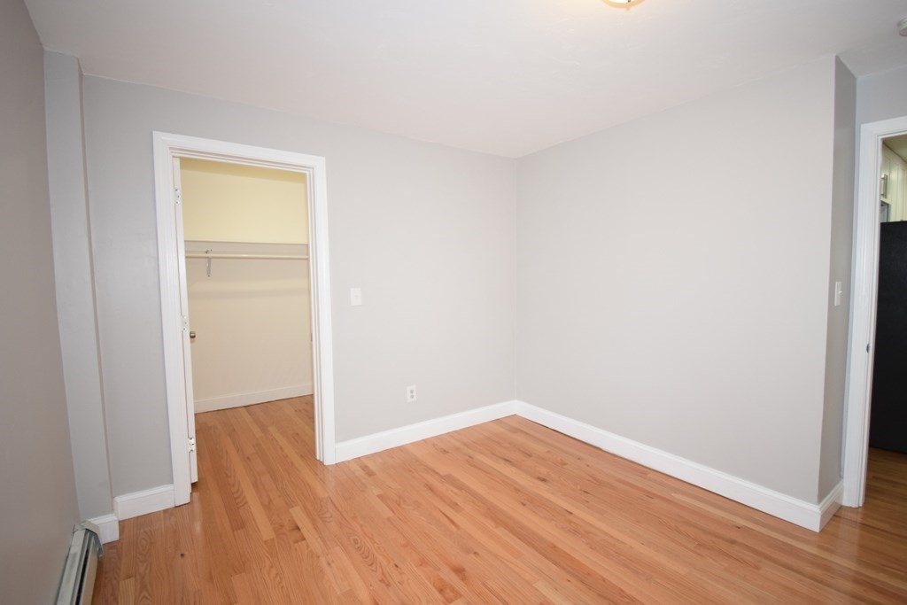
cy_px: 302
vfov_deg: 72.1
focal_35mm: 16
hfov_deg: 95.0
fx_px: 416
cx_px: 454
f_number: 4.8
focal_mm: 11
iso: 800
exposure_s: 1/80
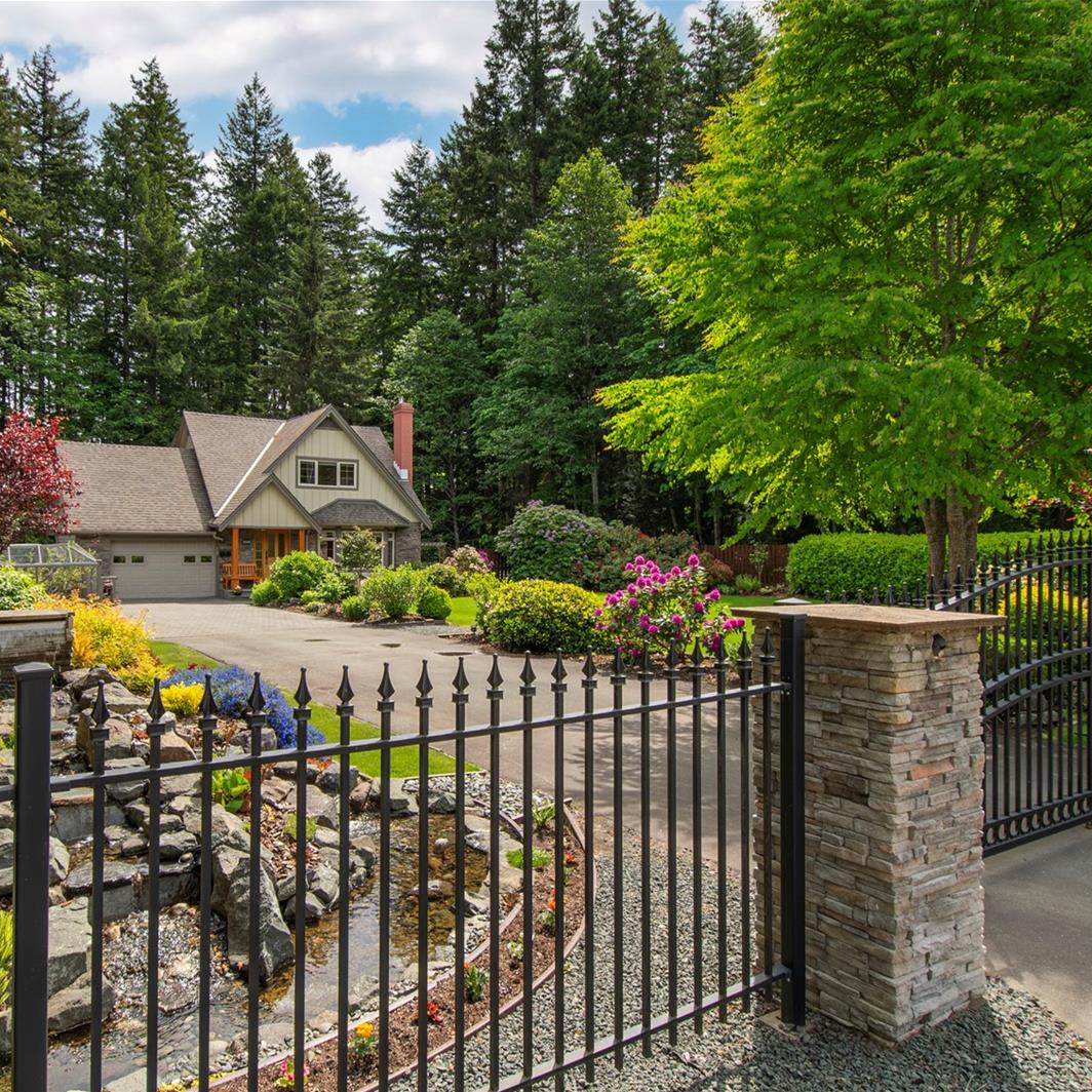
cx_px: 443
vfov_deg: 67.3
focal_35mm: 23
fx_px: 821
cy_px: 546
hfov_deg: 66.7
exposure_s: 1/640
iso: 200
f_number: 8
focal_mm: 12
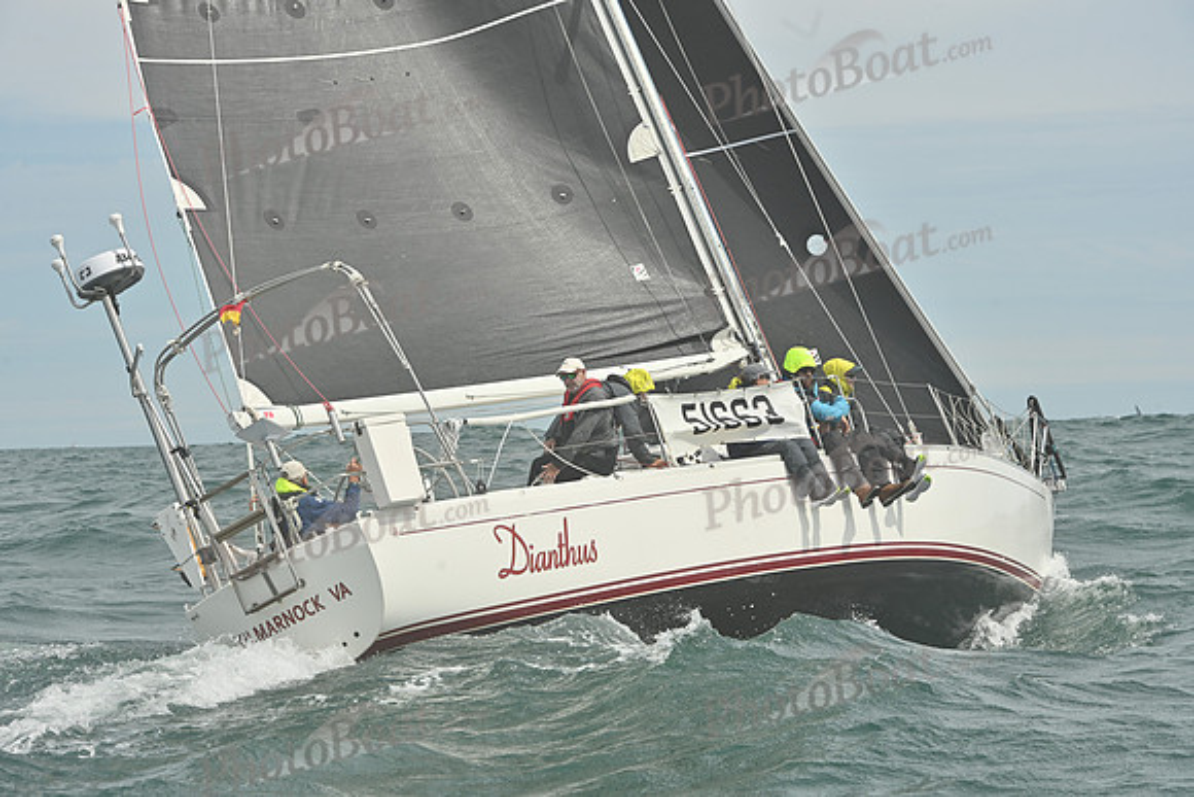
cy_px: 398
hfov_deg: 17.6
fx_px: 3848
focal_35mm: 116
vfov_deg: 11.8
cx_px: 597
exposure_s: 1/1250
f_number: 13
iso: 320
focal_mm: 116
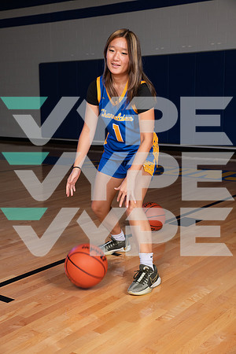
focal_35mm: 52
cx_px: 118
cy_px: 177
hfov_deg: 26.0
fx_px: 511
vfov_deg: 38.2
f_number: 7.1
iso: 500
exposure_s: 1/320
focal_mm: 52
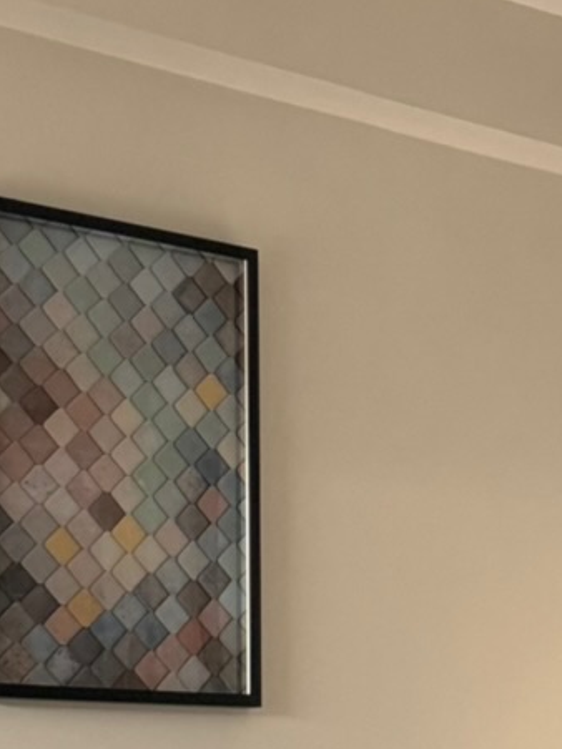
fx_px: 2361
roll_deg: -0.3
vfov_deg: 17.6
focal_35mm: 109
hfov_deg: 13.6
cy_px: 756
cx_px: 339
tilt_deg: +2.2
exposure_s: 1/50
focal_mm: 6.76
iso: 500
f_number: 1.78
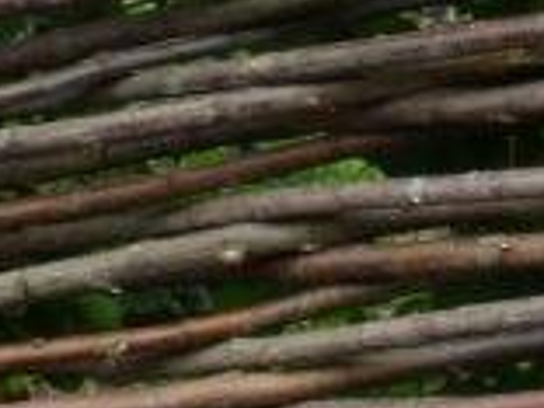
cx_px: 949
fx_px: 3410
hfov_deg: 8.8
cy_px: 865
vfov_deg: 6.6
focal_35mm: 217
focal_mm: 5.5
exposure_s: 1/160
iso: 80
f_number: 2.8
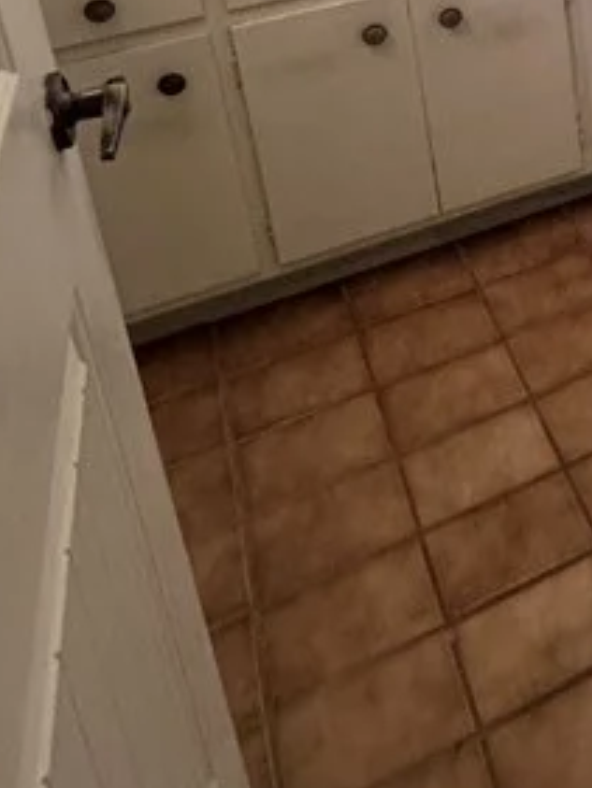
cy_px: -135
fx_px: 1162
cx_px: 856
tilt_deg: -19.1
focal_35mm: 51
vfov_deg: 31.9
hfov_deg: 23.6
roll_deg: +0.1
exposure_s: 1/77
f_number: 2.2
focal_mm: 2.22
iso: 320
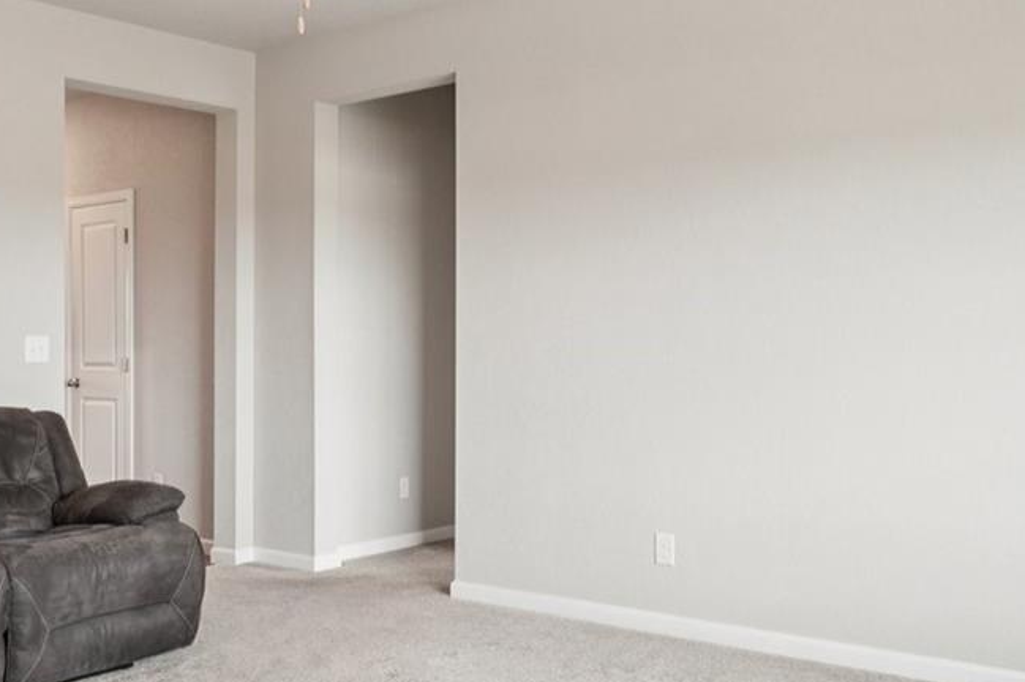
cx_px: 384
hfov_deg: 51.4
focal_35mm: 37
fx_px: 1053
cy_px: 373
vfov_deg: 35.9
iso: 400
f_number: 8
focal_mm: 10
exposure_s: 1/25
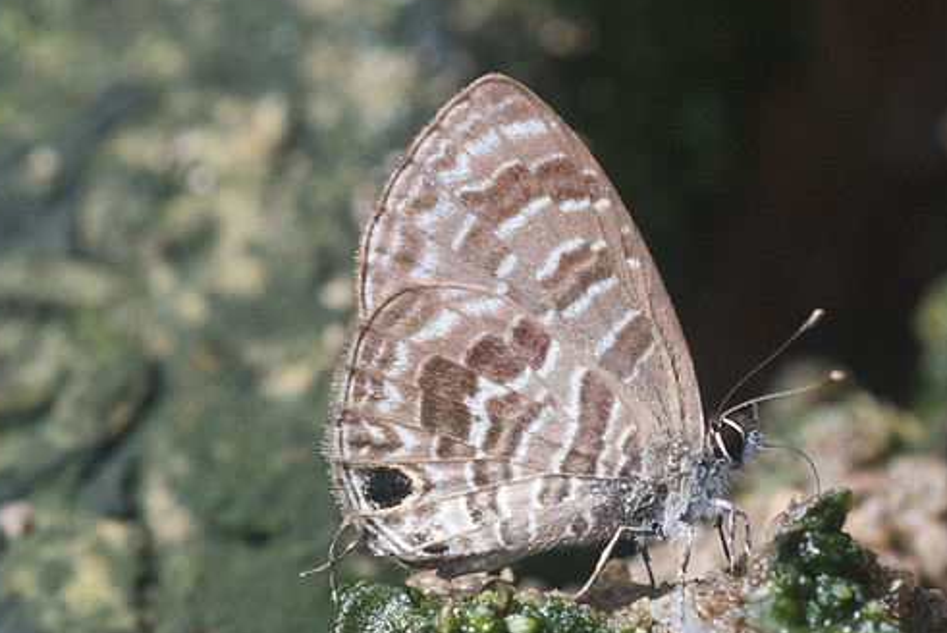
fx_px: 16134
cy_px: 416
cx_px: 575
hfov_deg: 3.4
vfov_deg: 2.2
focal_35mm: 613
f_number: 9
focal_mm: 150
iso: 800
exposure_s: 1/400
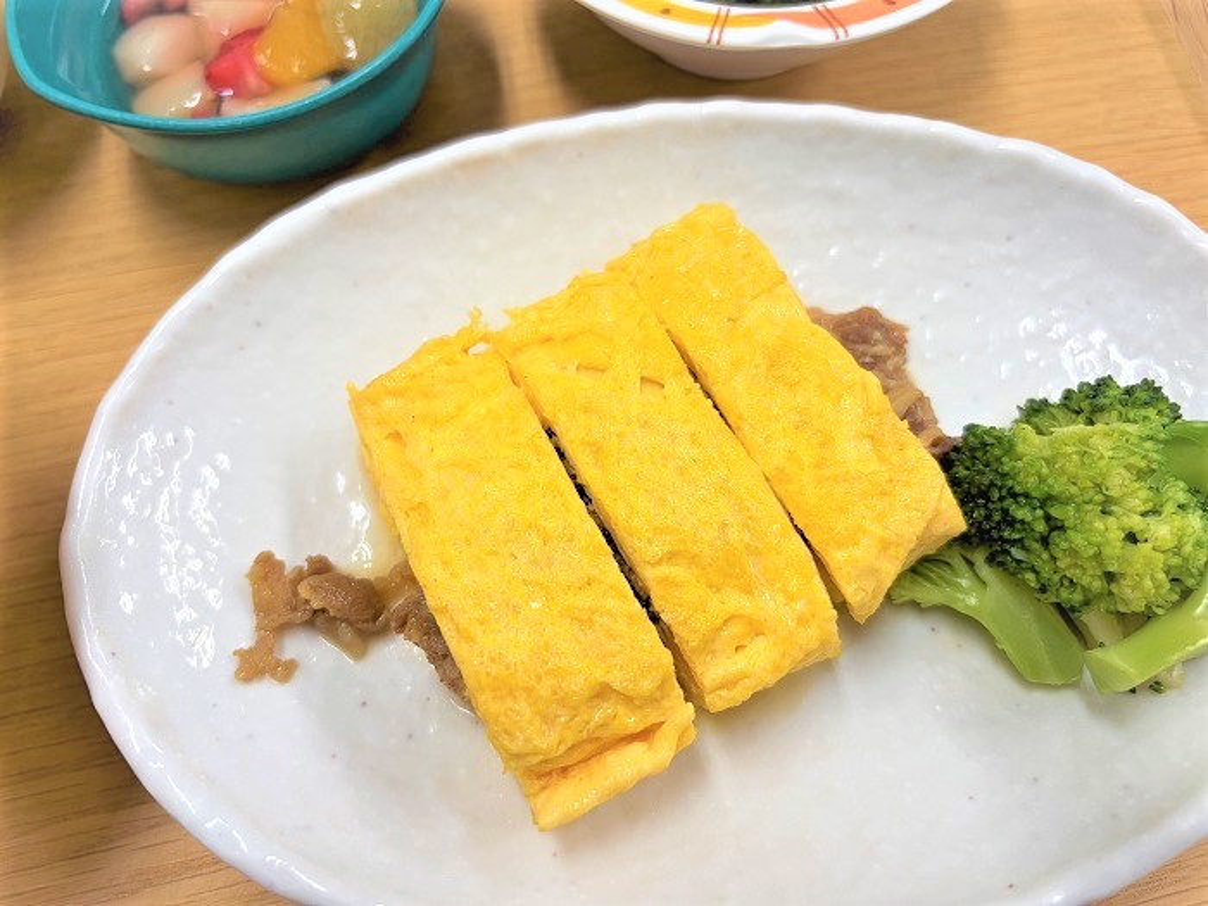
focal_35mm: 26
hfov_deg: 67.3
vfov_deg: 53.1
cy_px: 453
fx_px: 907
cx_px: 604
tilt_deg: -68.3
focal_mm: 5.96
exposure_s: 1/120
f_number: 1.6
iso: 64
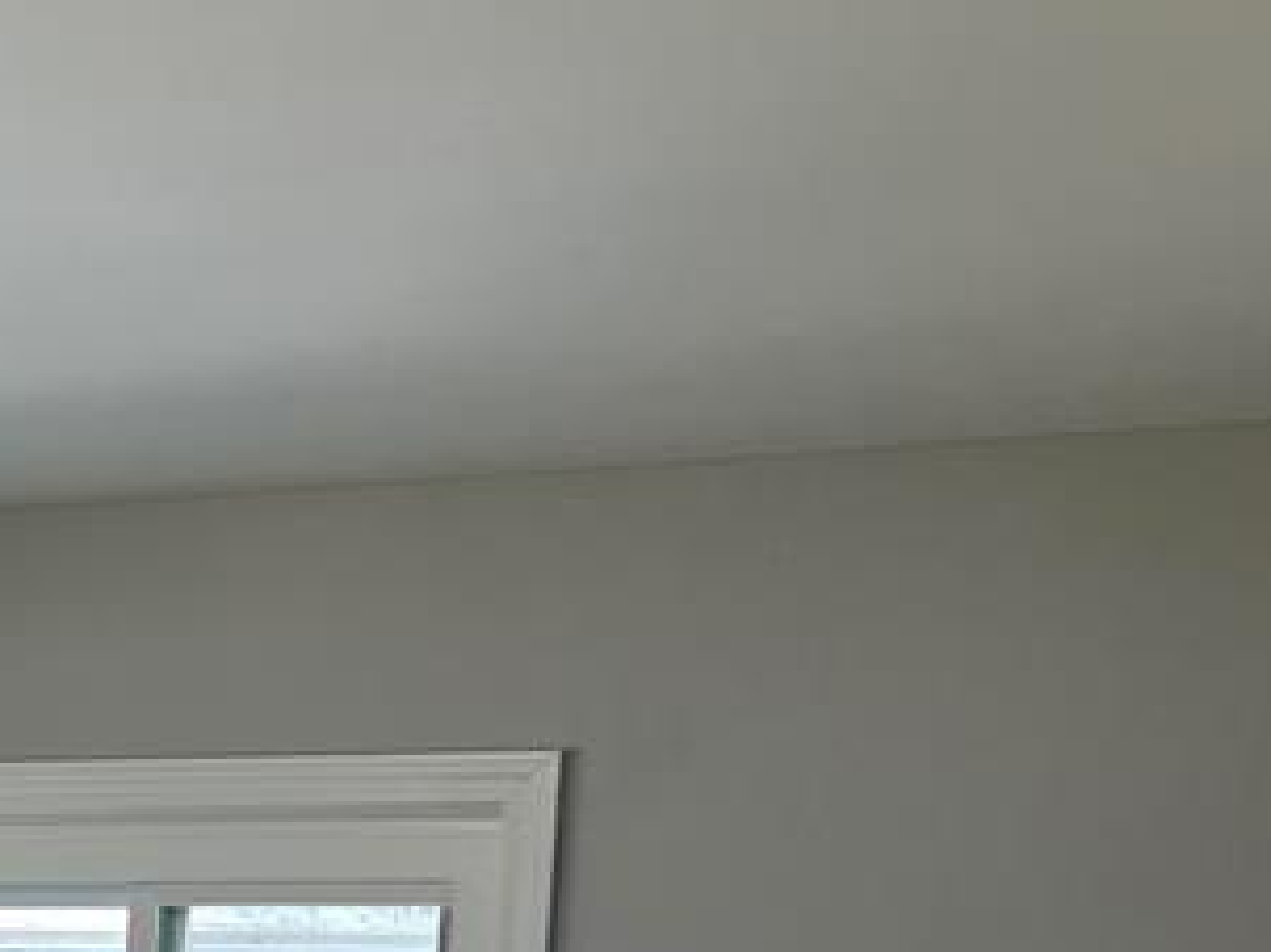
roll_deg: -2.7
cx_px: -713
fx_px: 3230
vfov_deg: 15.8
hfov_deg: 19.1
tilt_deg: -3.2
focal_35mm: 88
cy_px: 1308
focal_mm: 5.7
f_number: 1.5
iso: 64
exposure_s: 1/120
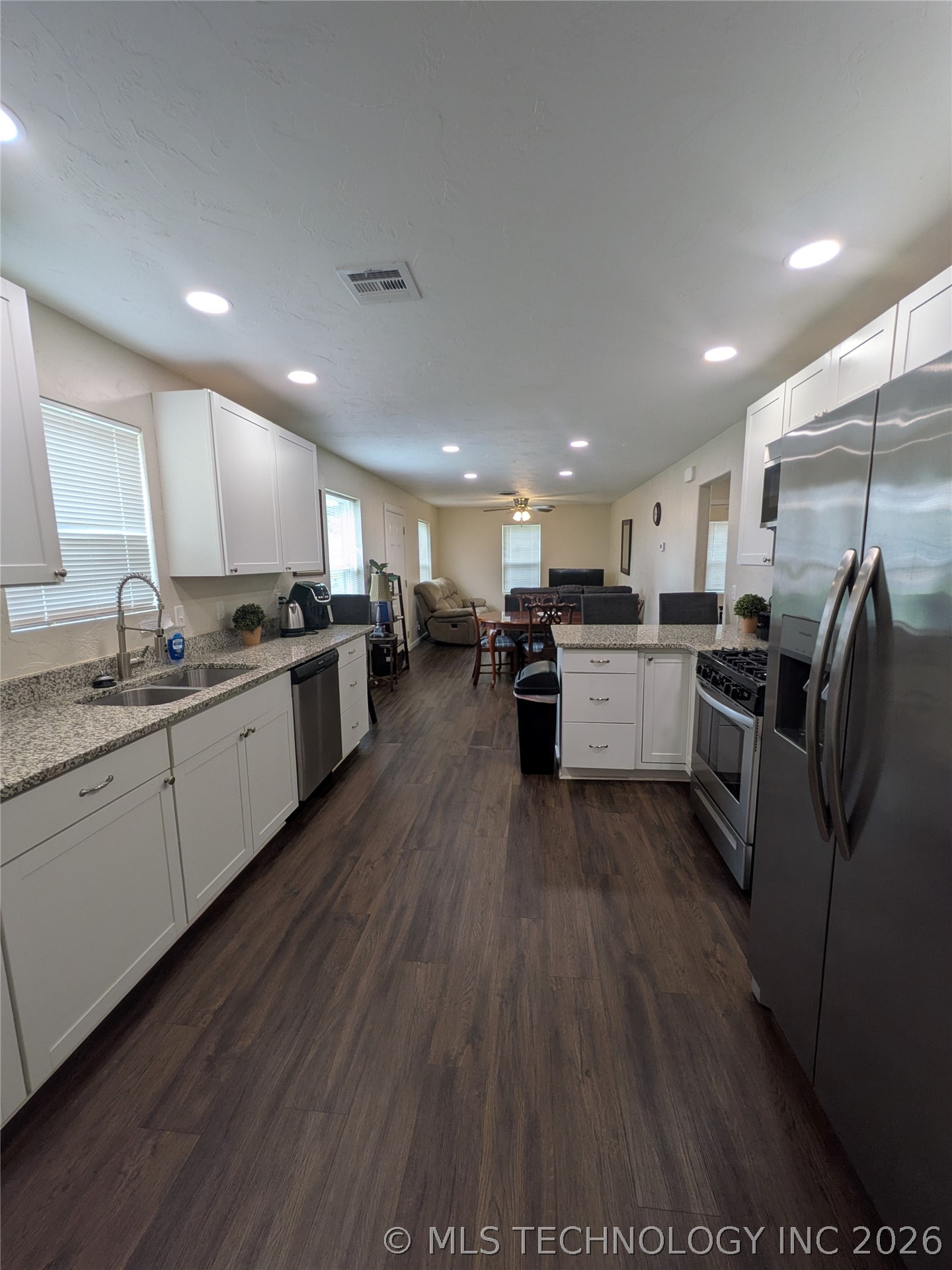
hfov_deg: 85.7
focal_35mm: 14
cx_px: 476
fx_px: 513
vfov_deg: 102.1
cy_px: 635
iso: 62
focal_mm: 1.83
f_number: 2.2
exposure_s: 1/60
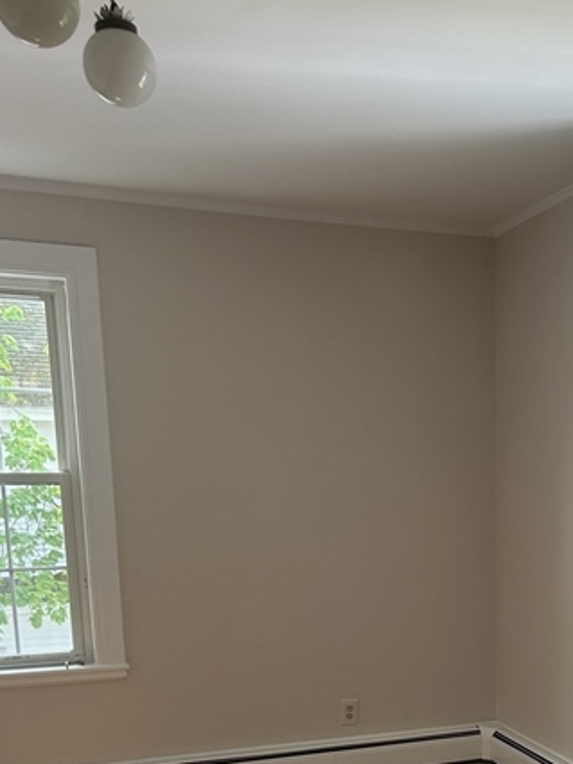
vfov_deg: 38.0
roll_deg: +0.7
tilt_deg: -9.8
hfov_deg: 29.6
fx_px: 1037
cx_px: 514
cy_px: 674
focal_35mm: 47
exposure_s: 1/121
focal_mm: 5.7
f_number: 1.5
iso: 80
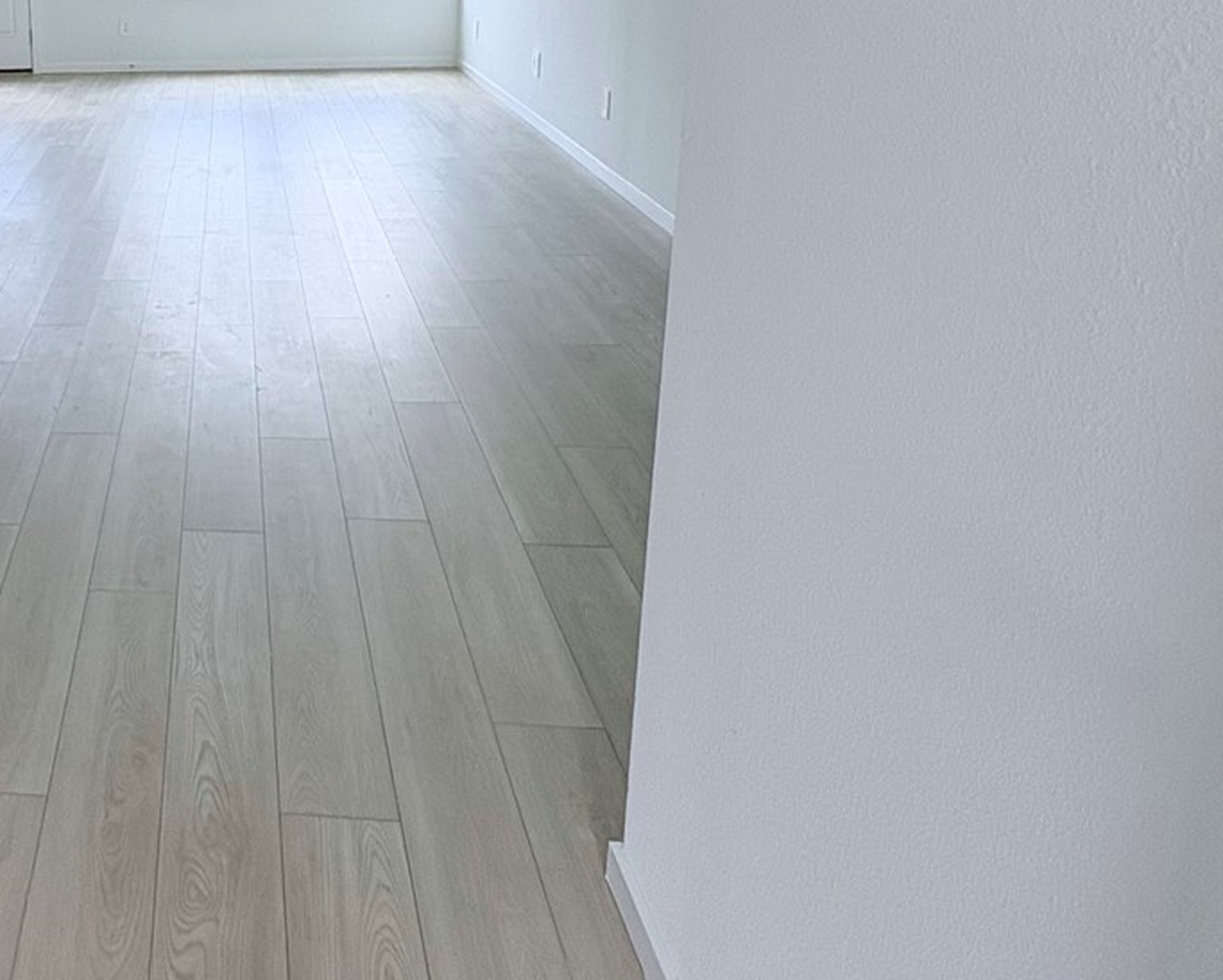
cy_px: 149
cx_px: 75
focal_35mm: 32
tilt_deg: -12.3
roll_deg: +2.4
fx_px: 1159
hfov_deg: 48.4
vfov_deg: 42.9
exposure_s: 1/103
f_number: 2.2
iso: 50
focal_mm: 2.22
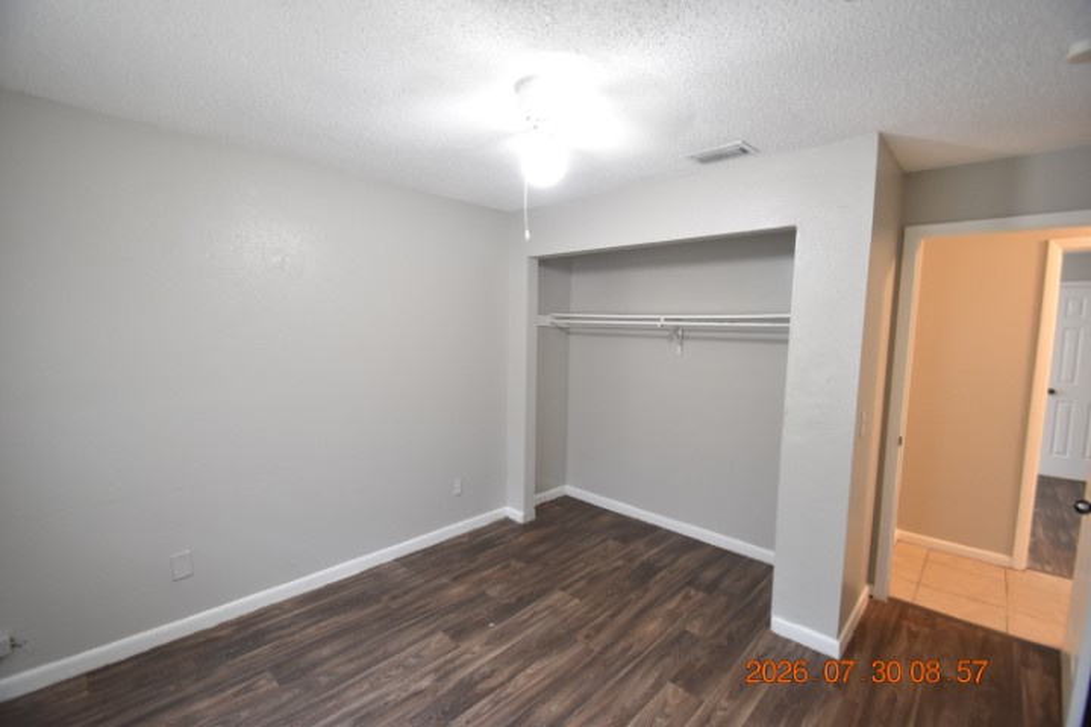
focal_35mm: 15
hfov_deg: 100.4
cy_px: 364
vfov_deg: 77.3
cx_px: 546
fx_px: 455
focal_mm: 10
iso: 800
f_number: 3.5
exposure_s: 1/20
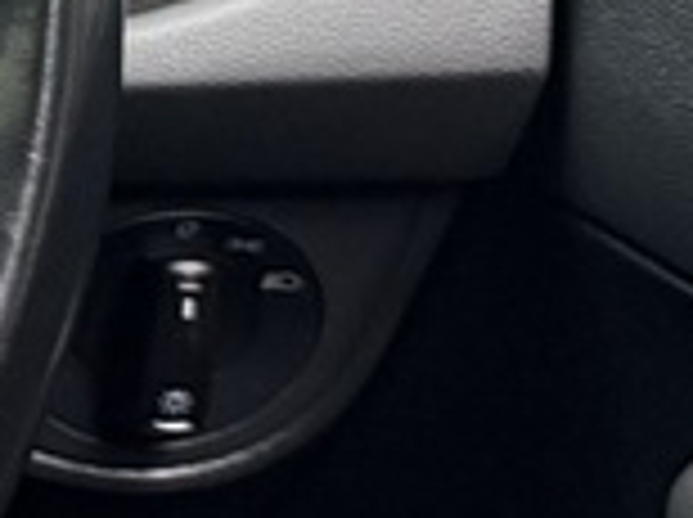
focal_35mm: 160
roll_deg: -1.9
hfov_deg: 10.4
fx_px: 3198
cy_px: -90
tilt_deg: -17.9
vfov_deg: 9.1
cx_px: -1040
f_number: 1.78
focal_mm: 6.76
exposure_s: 1/46
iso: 800
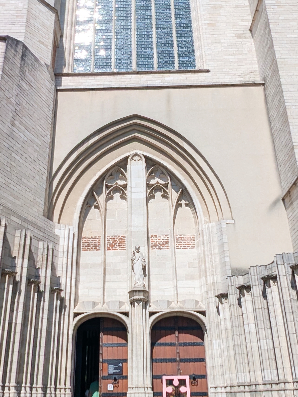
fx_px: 356
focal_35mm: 31
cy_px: 243
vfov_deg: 57.8
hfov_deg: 45.4
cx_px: 134
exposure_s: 1/2817
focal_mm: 1.95
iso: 47
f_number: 2.2
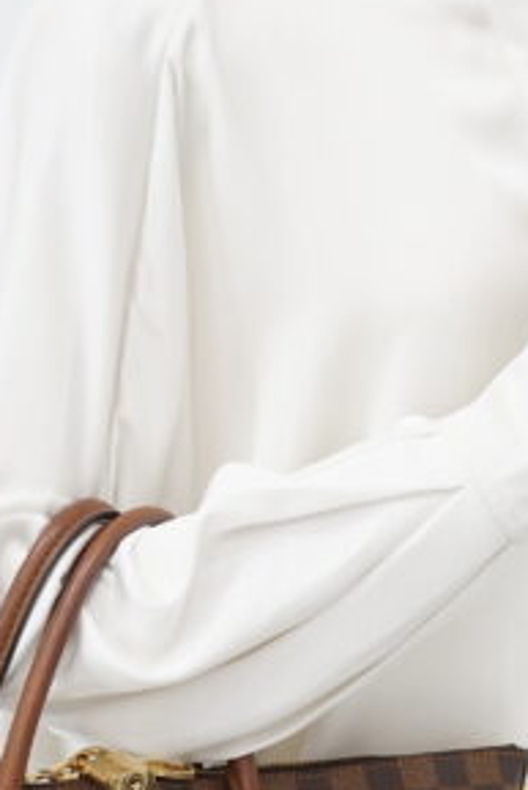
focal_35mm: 177
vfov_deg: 11.5
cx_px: 289
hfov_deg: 7.8
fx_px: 3889
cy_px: 795
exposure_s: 1/8
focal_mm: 50
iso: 640
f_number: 6.3
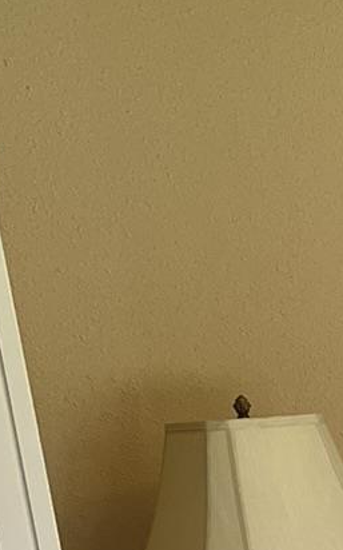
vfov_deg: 14.0
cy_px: 912
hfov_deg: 8.3
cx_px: 986
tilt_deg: -13.5
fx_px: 2052
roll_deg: +4.4
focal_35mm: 137
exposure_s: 1/120
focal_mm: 5.7
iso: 125
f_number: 1.5
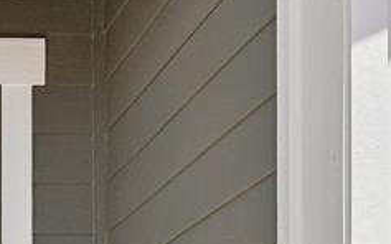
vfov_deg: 10.5
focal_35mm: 116
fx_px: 1236
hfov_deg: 16.4
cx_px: -191
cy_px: 472
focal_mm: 18
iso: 320
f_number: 8
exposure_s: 1/640
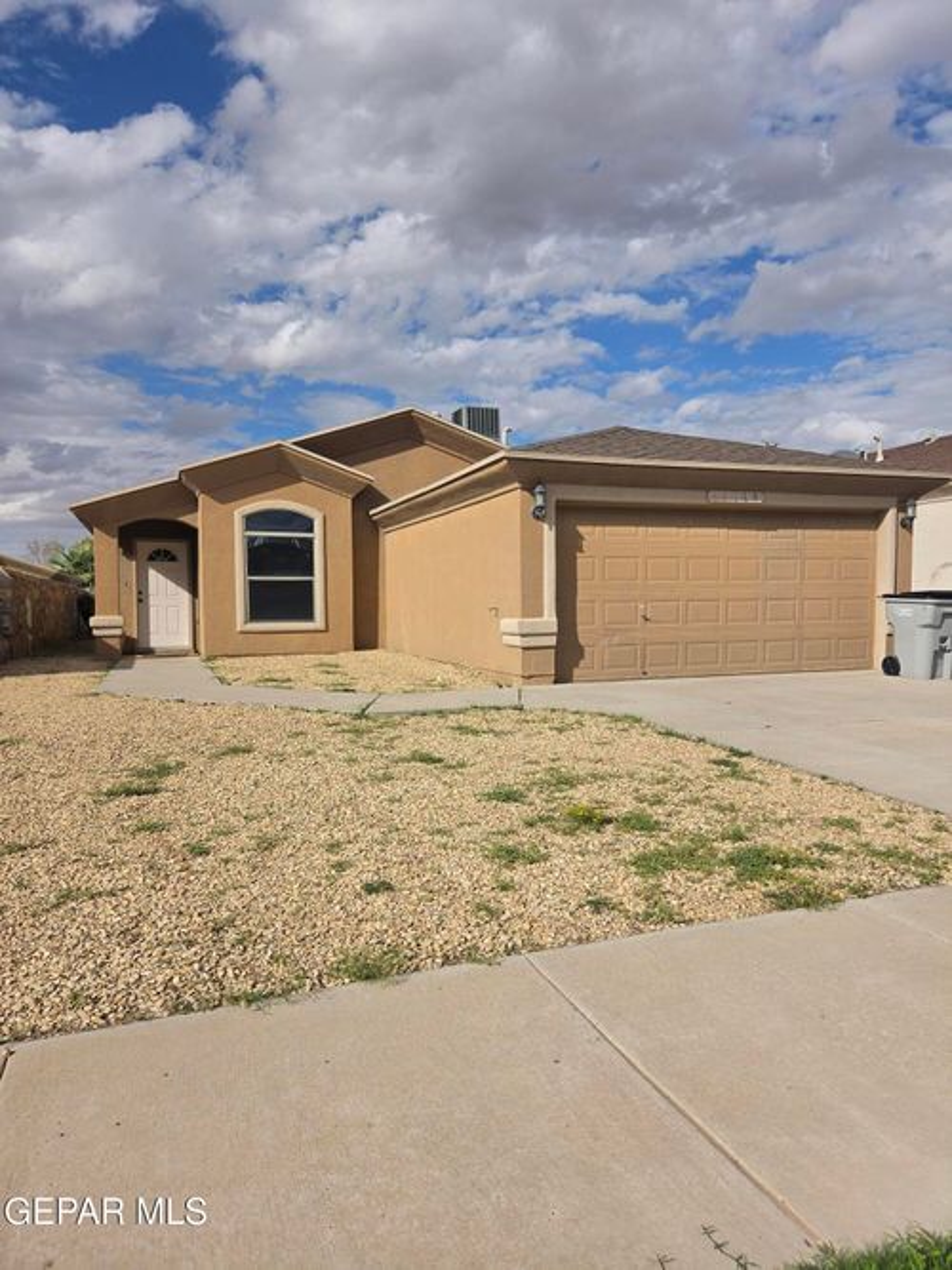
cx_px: 476
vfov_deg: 73.9
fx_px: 844
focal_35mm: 23
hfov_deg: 58.9
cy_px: 635
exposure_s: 1/7734
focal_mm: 5.4
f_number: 1.8
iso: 80
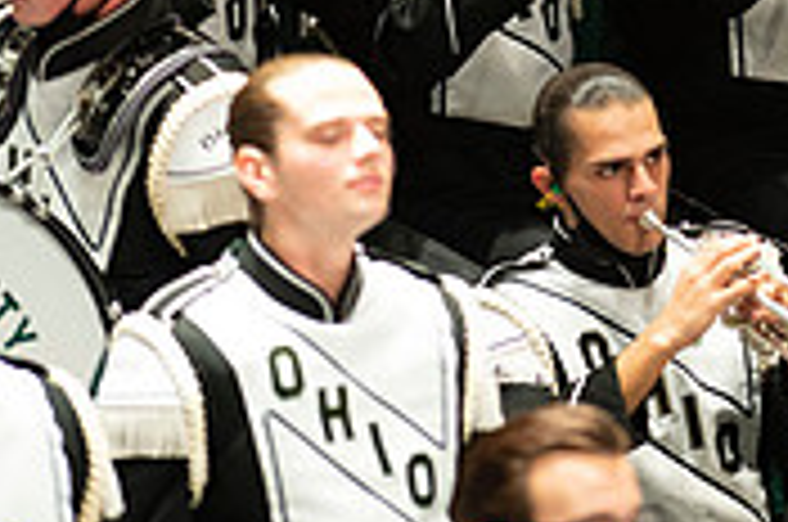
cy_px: -310
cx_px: 905
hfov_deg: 2.1
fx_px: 21761
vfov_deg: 1.4
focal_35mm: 996
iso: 3200
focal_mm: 300
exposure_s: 1/500
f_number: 2.8
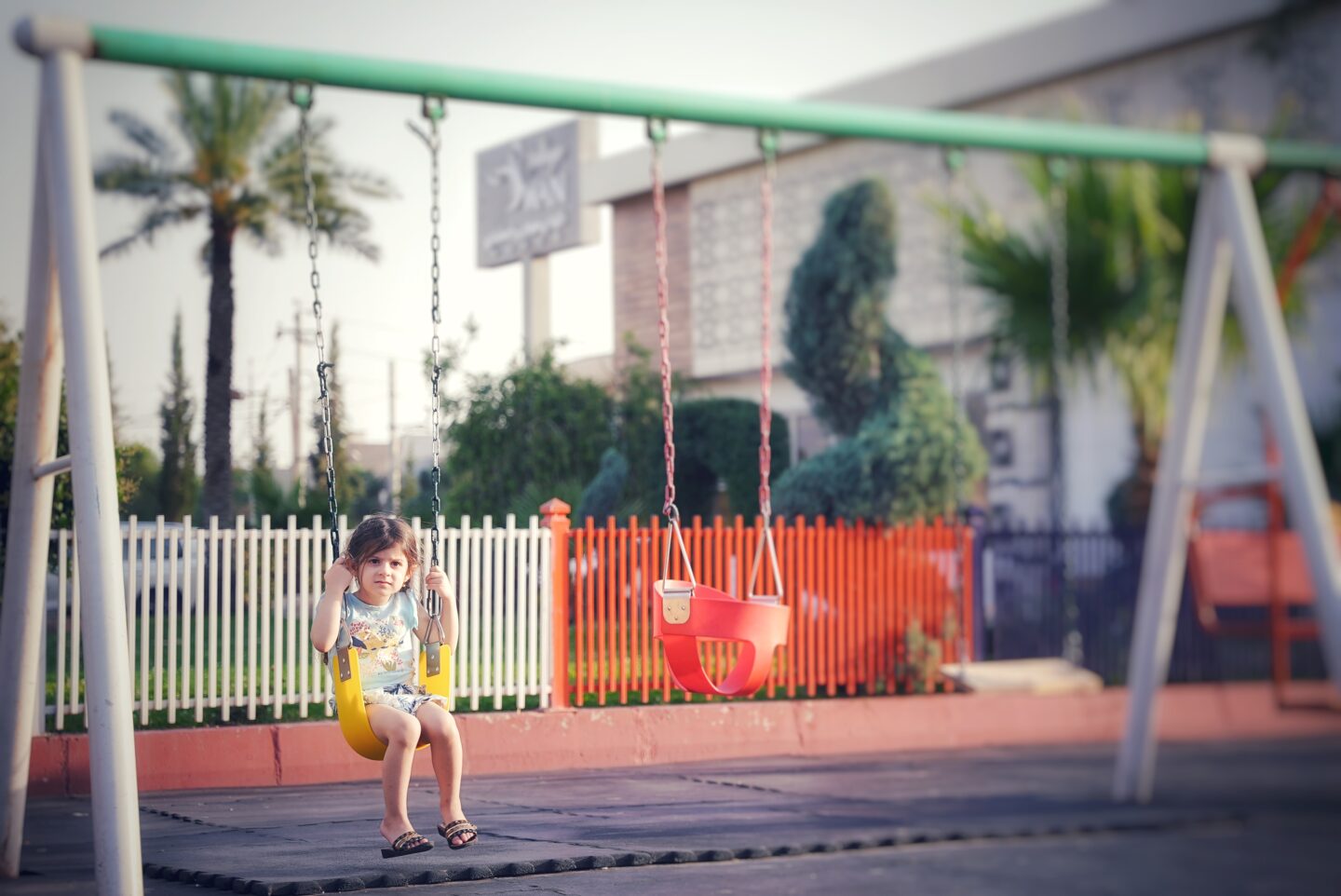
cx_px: 670
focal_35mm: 70
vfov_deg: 19.5
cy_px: 448
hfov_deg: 28.8
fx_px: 2609
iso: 100
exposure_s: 1/500
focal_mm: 70
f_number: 2.8
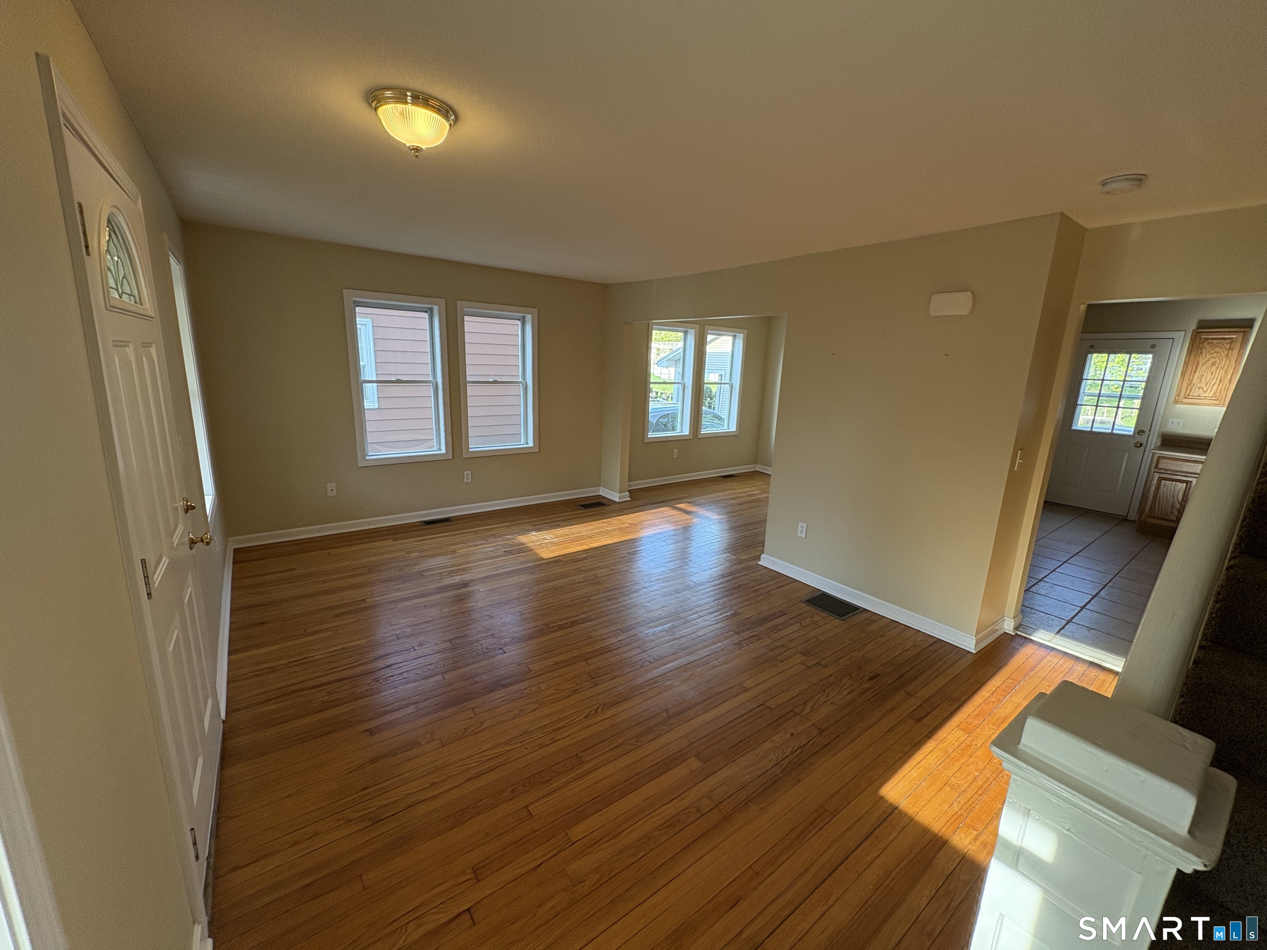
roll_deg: -1.9
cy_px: 475
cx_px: 634
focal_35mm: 14
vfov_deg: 85.7
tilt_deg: -11.2
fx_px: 512
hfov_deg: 102.1
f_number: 2.2
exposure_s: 1/120
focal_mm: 2.22
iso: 125
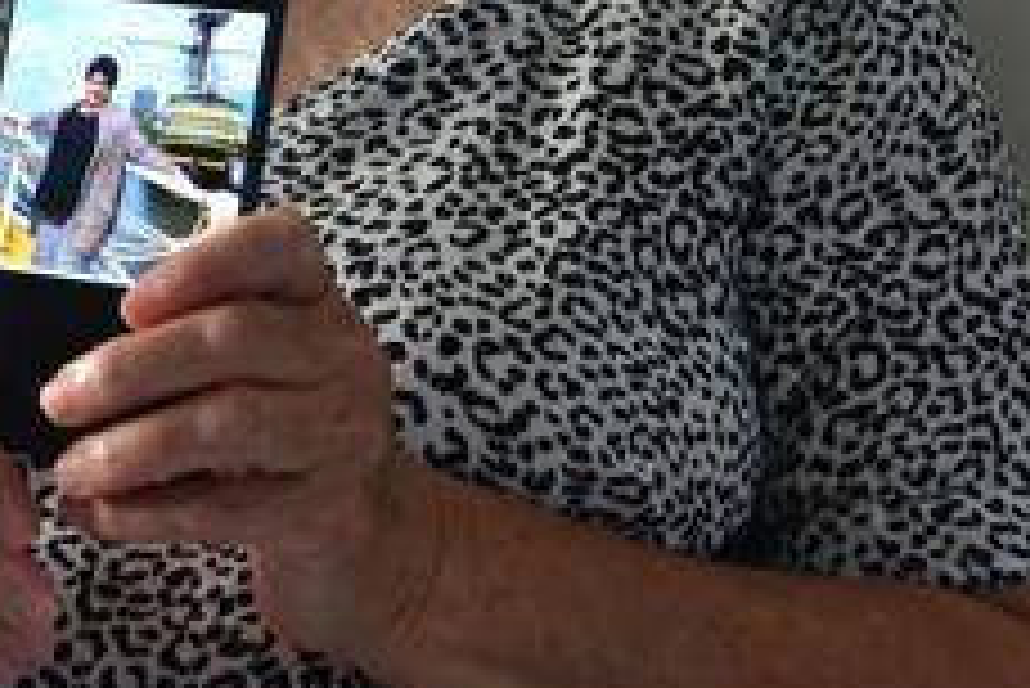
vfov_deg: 10.6
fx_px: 3664
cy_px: -126
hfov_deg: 15.8
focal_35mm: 128
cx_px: 146
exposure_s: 1/80
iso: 1250
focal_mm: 48
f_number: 5.6
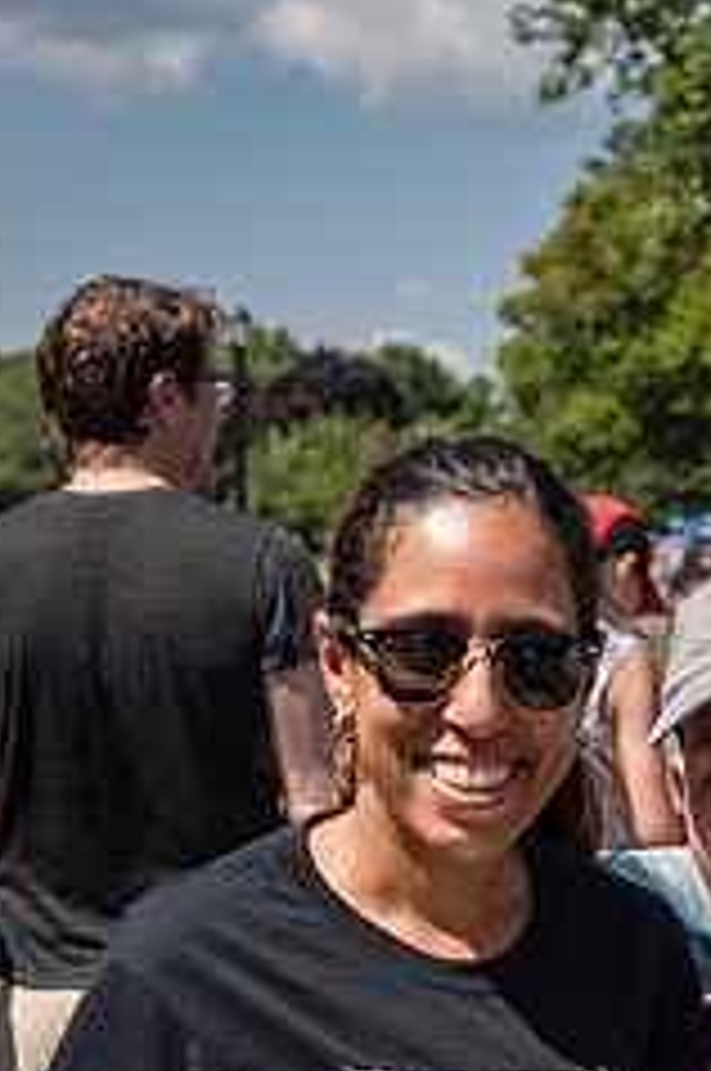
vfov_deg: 19.7
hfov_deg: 13.0
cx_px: 908
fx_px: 3030
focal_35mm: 102
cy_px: 915
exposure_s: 1/2000
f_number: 4
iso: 200
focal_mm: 38
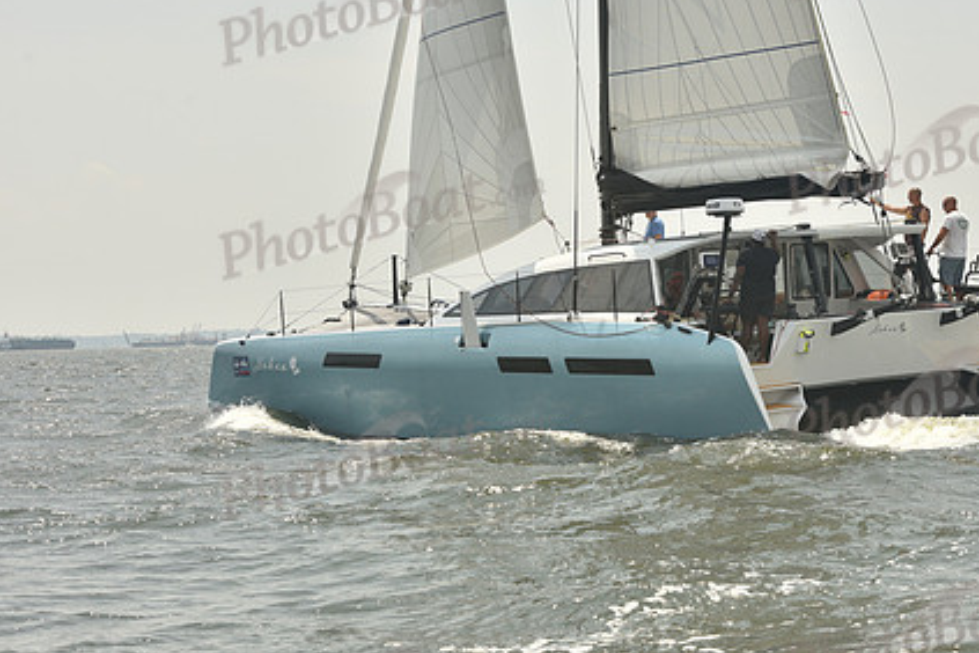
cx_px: 667
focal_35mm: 96
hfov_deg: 21.1
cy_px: 307
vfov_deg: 14.3
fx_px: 2610
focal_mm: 70
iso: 250
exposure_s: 1/800
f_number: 9
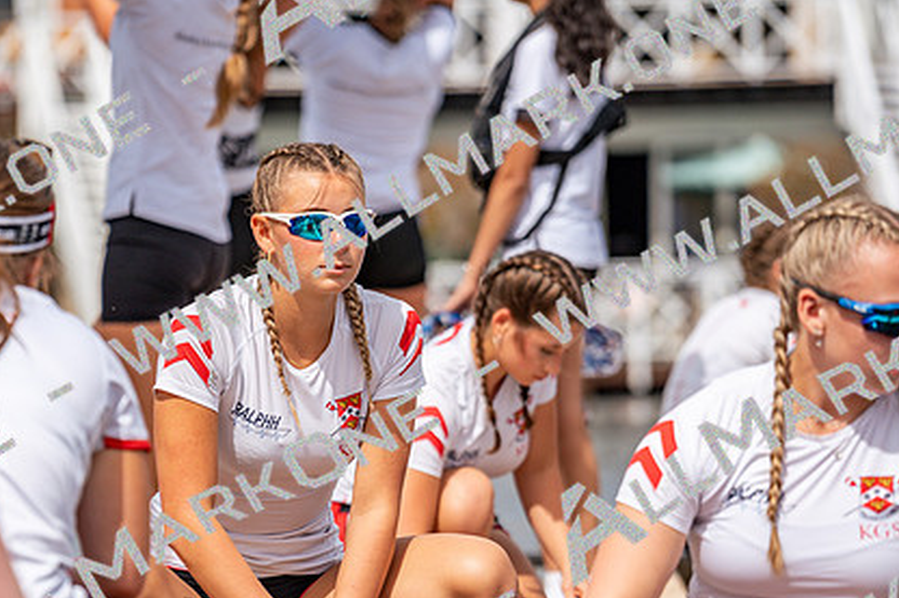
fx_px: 6964
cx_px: 376
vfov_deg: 4.9
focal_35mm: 279
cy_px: 381
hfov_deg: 7.4
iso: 100
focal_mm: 200
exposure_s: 1/2500
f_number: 4
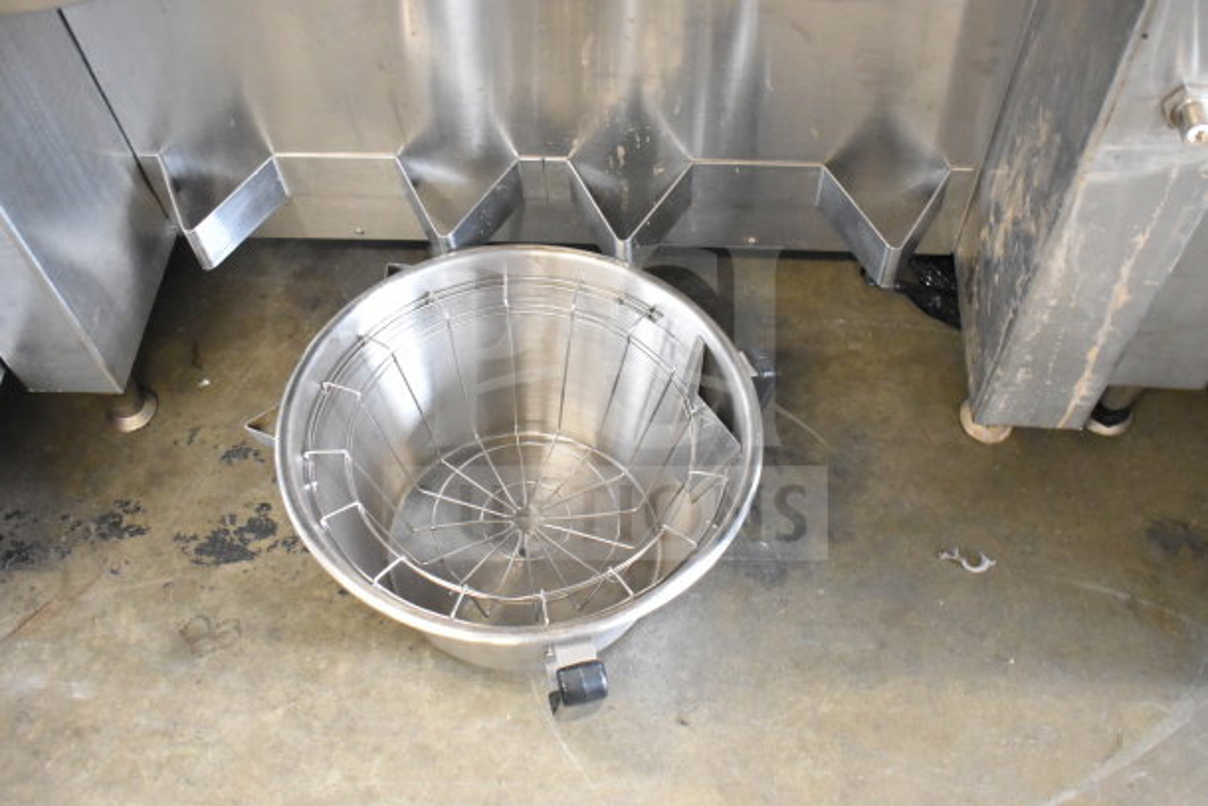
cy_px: 403
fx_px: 1158
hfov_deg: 55.1
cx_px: 604
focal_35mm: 34
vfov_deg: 38.4
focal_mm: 23
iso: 6400
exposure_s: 1/80
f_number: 4.5
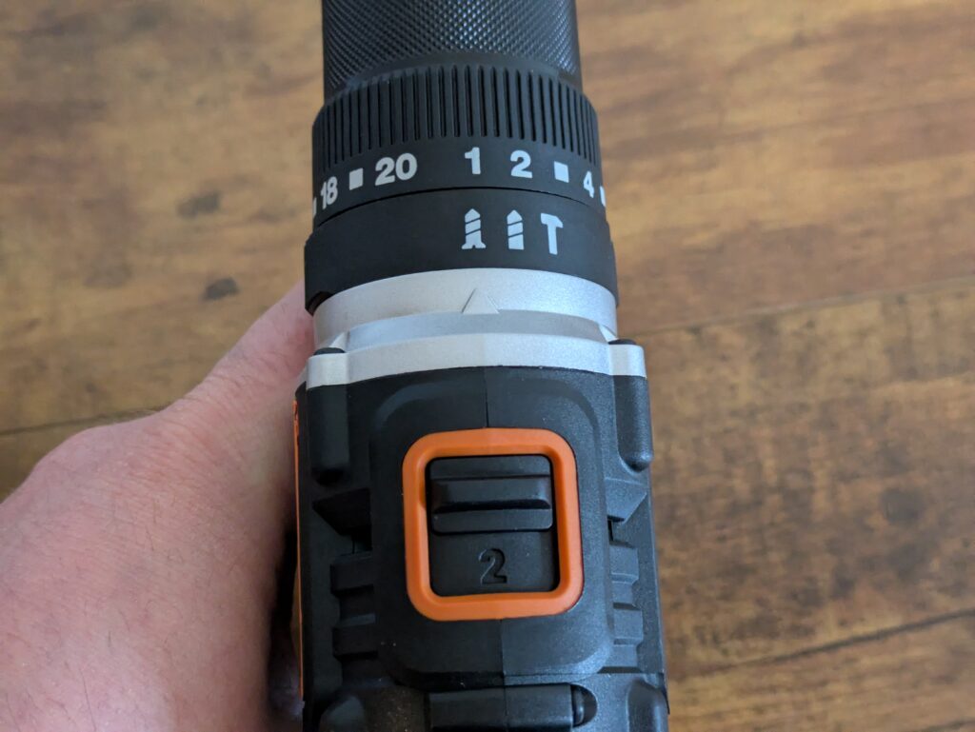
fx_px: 1437
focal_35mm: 51
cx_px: 488
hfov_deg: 37.5
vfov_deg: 28.6
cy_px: 366
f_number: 1.89
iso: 489
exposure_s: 1/20
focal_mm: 5.43
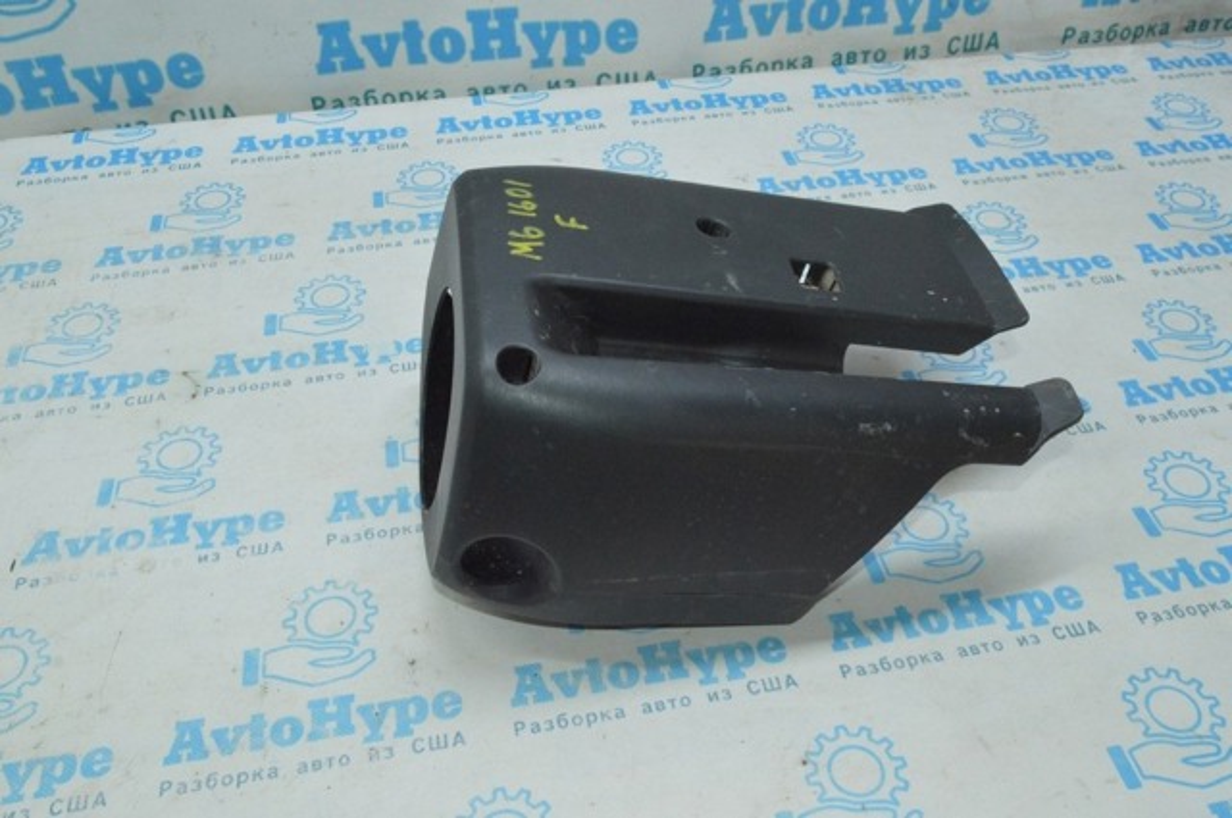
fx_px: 1128
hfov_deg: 57.3
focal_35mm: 33
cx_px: 616
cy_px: 409
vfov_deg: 39.9
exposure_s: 1/60
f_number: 16
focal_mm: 22
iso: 3200
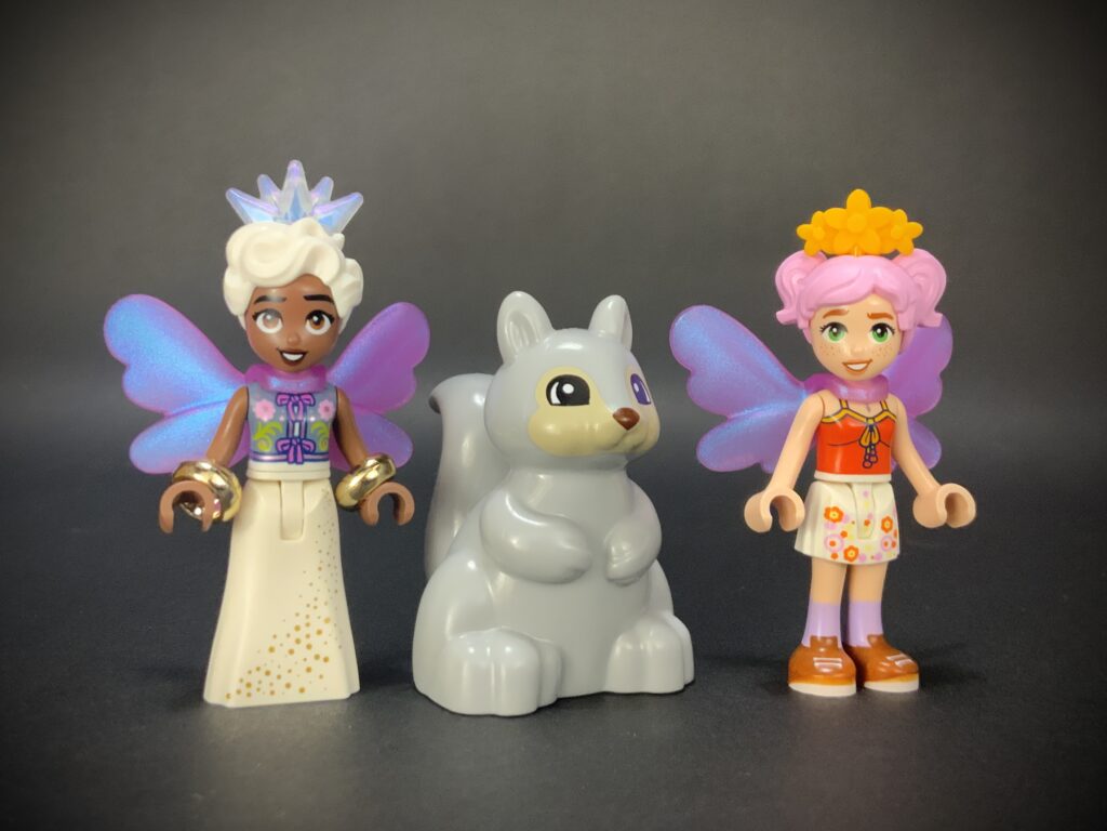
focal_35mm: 29
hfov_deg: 61.7
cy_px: 416
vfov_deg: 48.2
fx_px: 927
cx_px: 554
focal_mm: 3
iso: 160
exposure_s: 1/60
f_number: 1.8
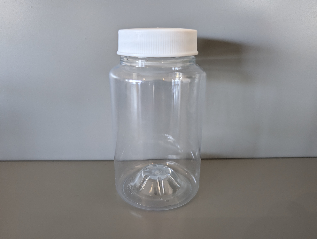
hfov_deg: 71.5
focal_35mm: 24
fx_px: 220
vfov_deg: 56.9
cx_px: 158
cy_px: 120
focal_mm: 6.9
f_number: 1.68
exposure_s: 1/50
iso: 93
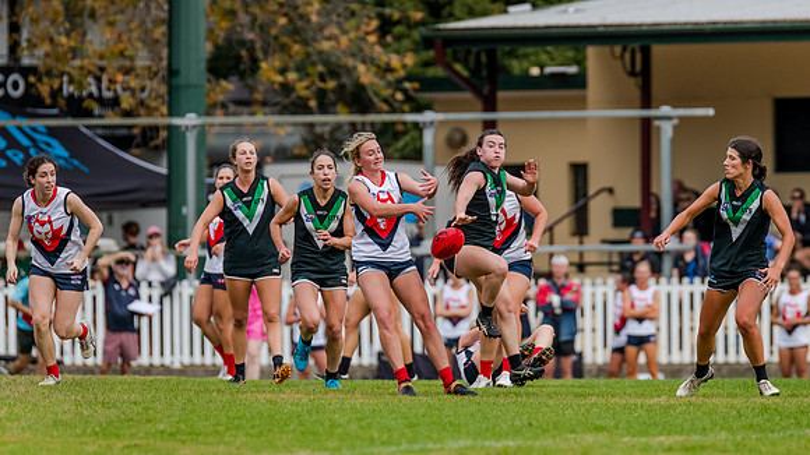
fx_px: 10999
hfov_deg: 4.2
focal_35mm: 512
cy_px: 147
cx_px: 470
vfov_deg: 2.4
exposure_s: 1/1600
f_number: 5.6
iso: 800
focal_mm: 420
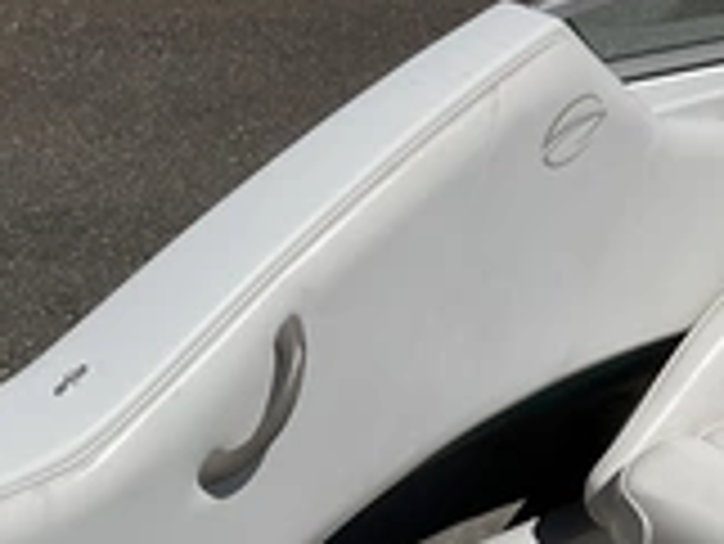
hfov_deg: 26.7
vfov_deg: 19.7
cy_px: 584
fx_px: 1507
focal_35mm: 72
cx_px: 193
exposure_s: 1/6536
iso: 25
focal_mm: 3
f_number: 1.8
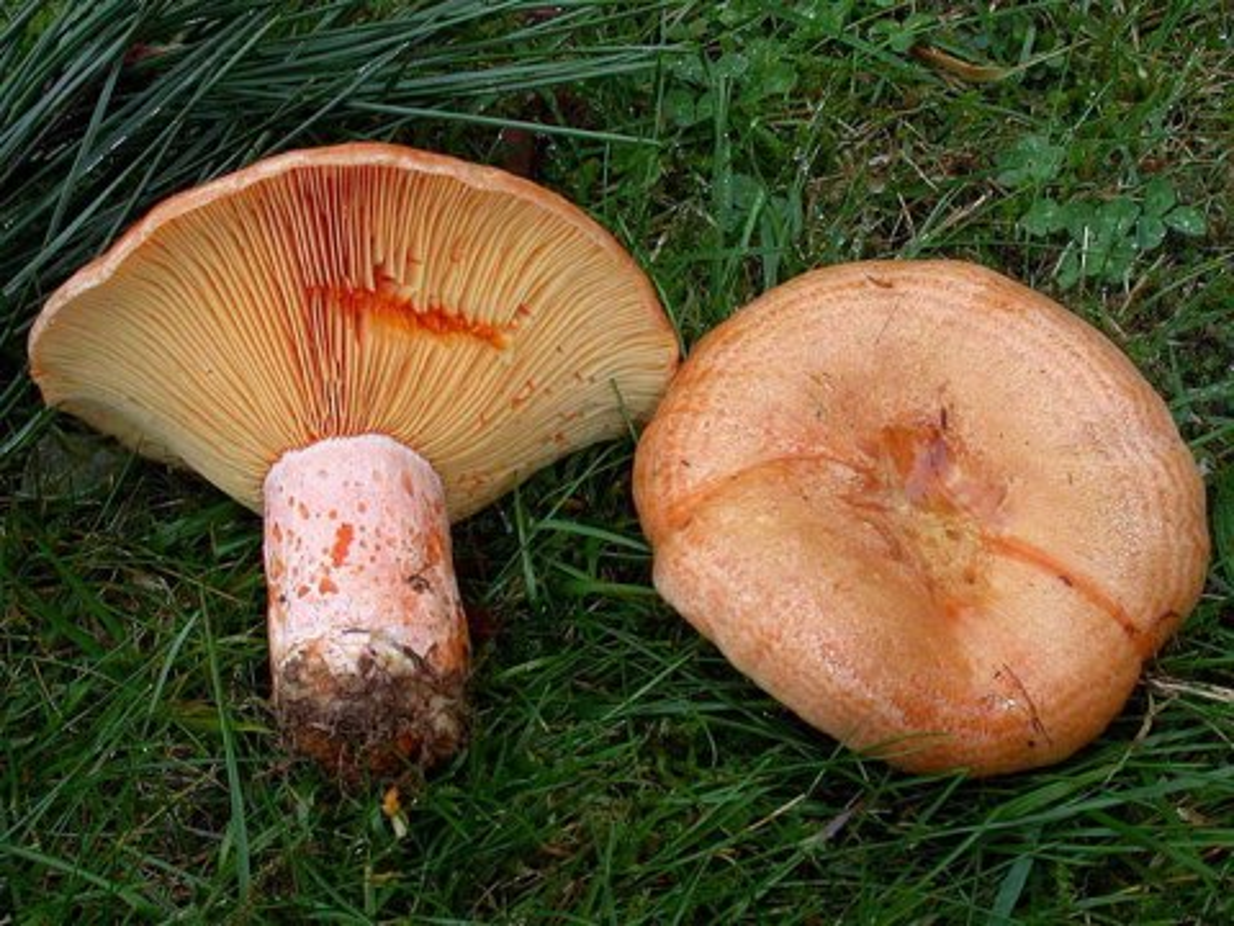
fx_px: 1996
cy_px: 463
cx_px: 617
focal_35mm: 56
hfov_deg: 34.3
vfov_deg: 26.1
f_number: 8.6
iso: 100
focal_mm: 11.6
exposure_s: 1/26.3
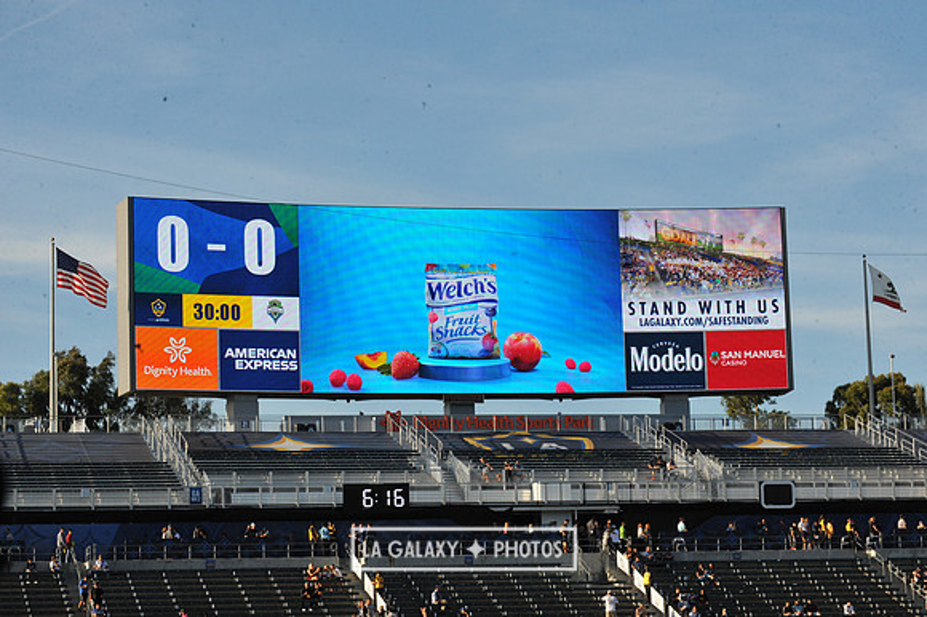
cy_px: 308
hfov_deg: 17.1
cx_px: 464
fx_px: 3088
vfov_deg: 11.4
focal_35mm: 120
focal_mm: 120
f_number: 16
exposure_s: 1/1000
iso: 1600
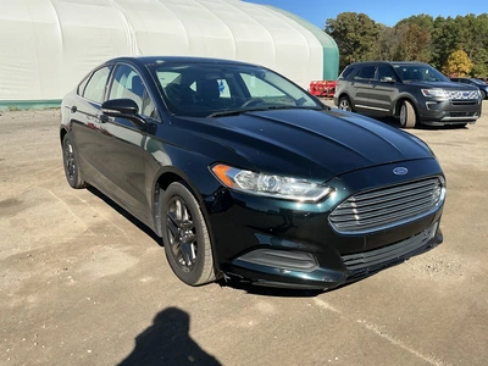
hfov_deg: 63.4
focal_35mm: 28
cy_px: 183
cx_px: 244
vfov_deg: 49.7
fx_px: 395
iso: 25
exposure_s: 1/1626
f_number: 1.8
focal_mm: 3
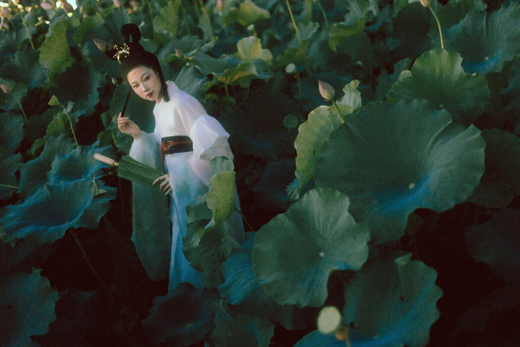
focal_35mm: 50
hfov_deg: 39.6
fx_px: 722
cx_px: 260
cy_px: 174
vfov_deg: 27.0
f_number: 1.8
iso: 5000
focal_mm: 50
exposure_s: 1/160
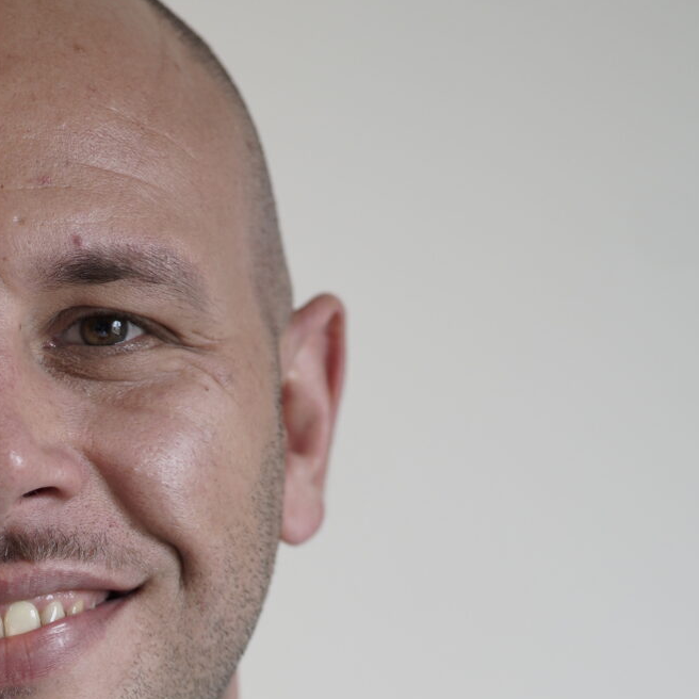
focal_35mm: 282
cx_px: -24
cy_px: 977
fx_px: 6442
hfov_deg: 6.2
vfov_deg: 6.2
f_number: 2.8
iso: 250
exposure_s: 1/160
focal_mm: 85
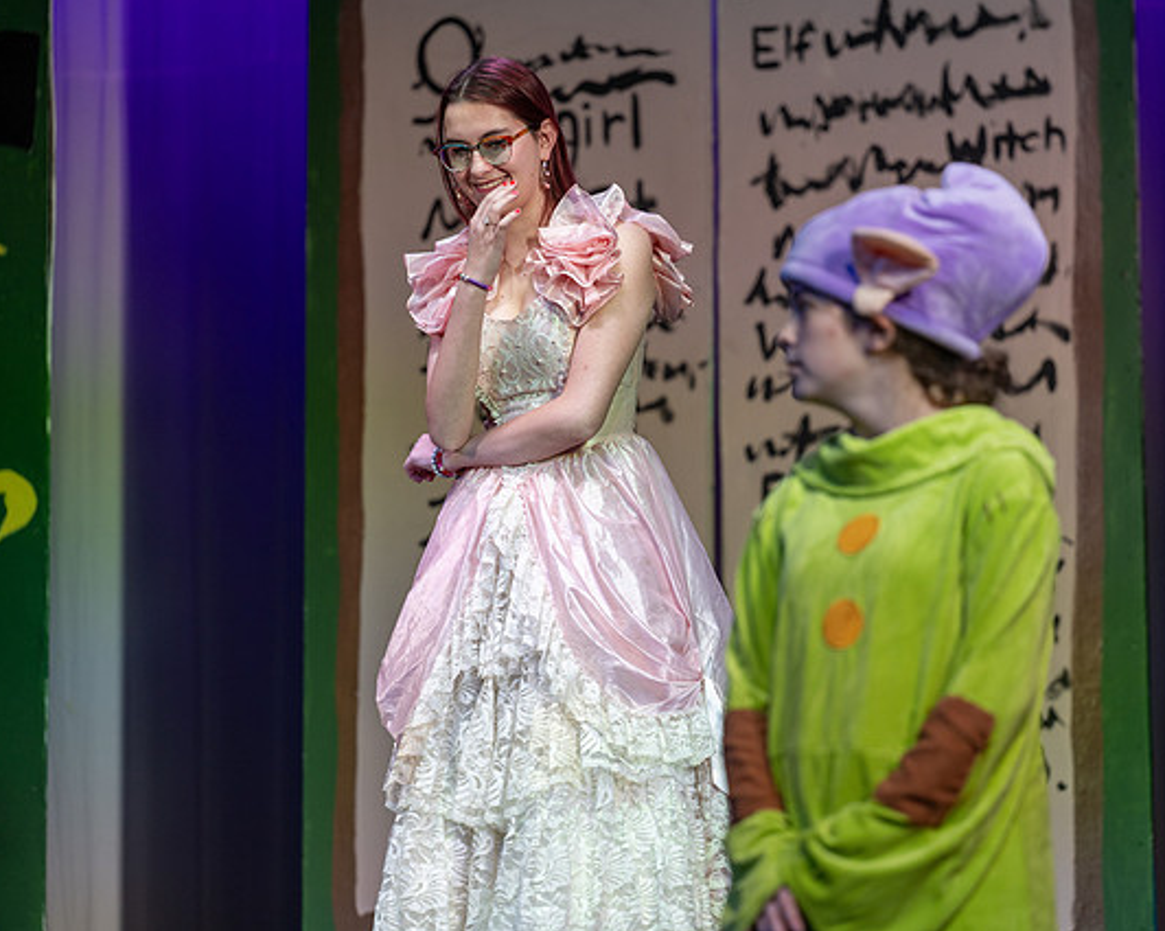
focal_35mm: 173
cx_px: 645
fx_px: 5962
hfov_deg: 11.2
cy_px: 467
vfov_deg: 8.9
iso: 220
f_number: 2.8
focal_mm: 135
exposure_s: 1/400
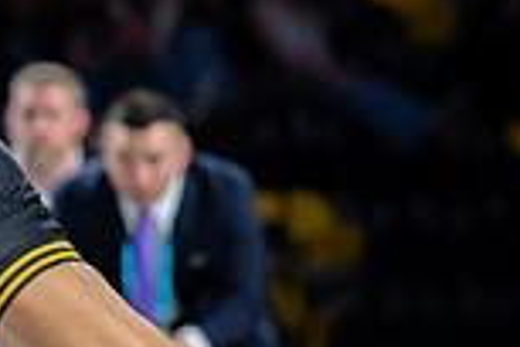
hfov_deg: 4.1
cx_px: -271
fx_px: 7193
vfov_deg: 2.8
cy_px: 136
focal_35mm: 498
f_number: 2.8
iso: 4500
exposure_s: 1/800
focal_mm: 115
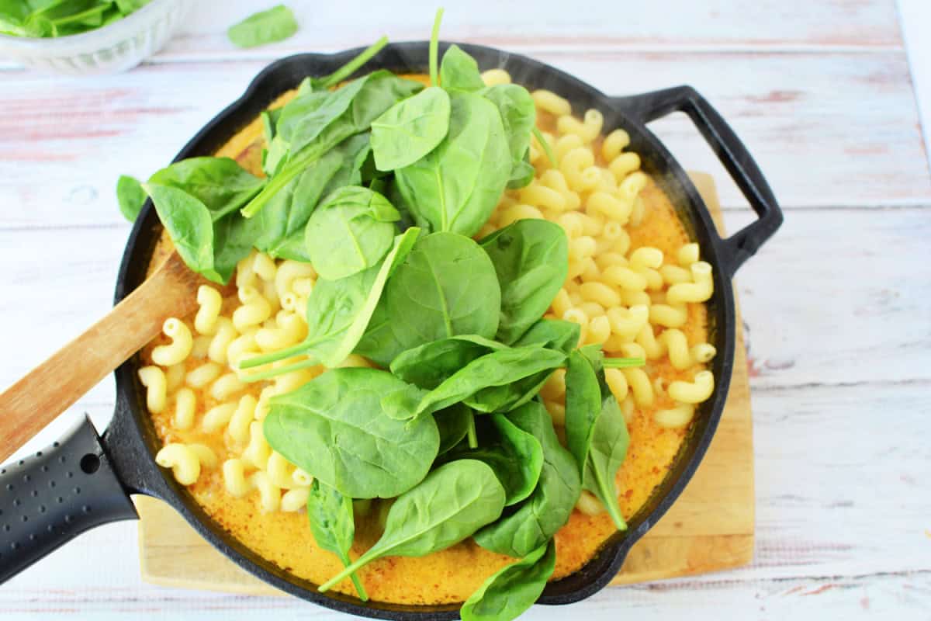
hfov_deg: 37.9
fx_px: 1358
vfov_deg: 25.8
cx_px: 466
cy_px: 310
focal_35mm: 52
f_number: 4
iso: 800
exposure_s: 1/50
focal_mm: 35
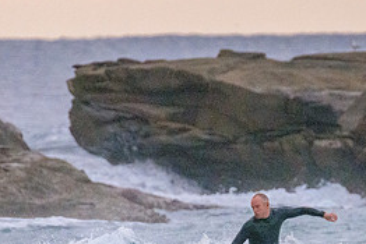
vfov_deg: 0.8
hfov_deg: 1.2
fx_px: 18004
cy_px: 267
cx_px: 281
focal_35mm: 1770
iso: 25600
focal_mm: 800
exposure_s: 1/1600
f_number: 11
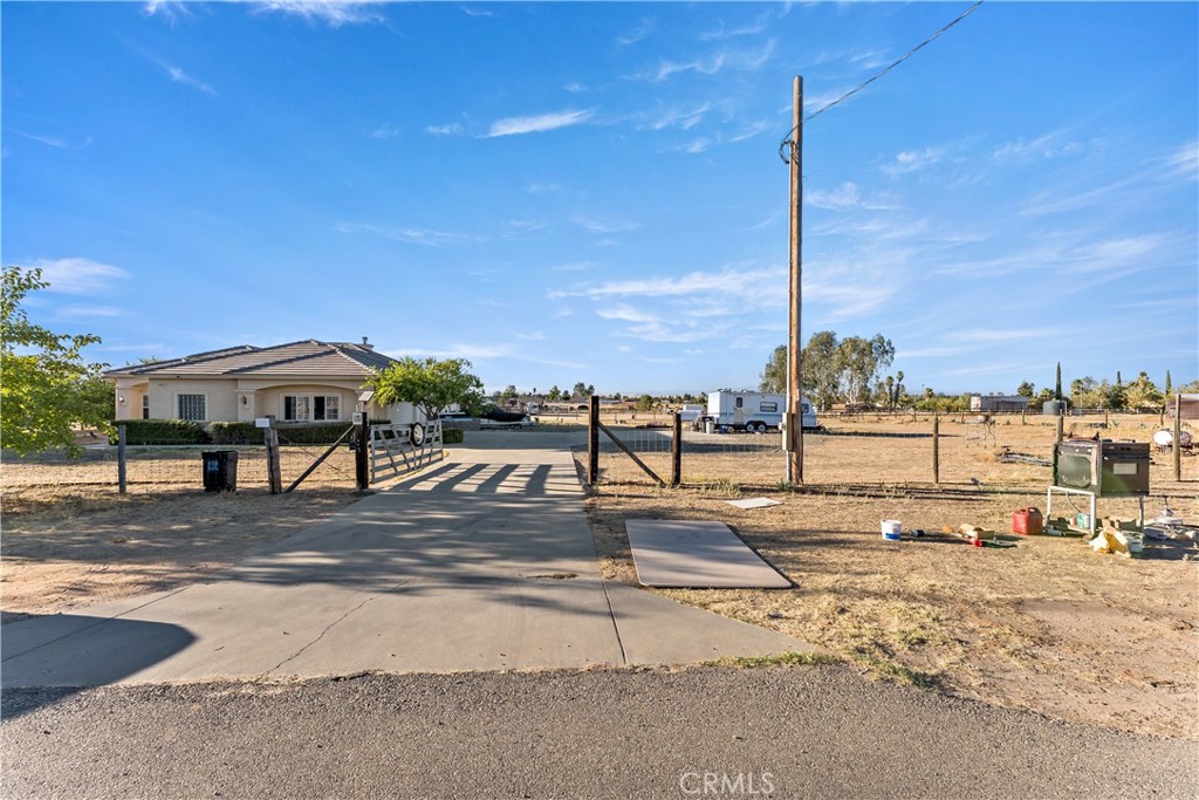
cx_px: 600
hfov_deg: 104.2
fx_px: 466
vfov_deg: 81.2
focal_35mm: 14
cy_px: 400
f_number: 9
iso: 80
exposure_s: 1/125
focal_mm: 14
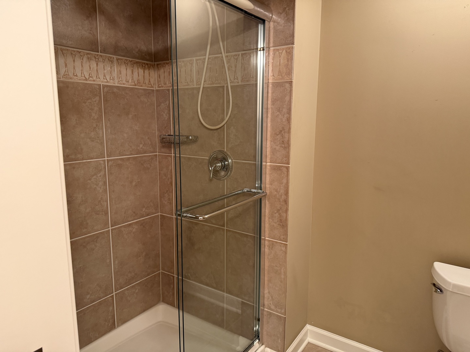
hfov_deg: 71.6
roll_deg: +1.0
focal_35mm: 24
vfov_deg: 56.8
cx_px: 235
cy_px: 176
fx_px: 326
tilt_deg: -10.1
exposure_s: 1/60
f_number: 1.78
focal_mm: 6.76
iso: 400
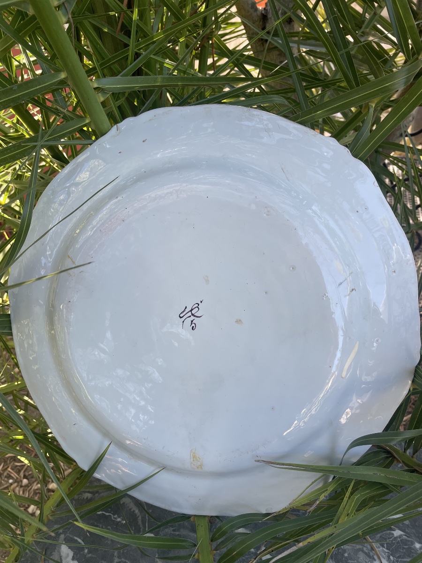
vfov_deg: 67.3
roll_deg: +1.7
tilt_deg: -39.5
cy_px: 282
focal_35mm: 26
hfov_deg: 53.1
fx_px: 423
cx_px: 211
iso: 32
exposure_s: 1/230
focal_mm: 4.2
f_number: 1.6
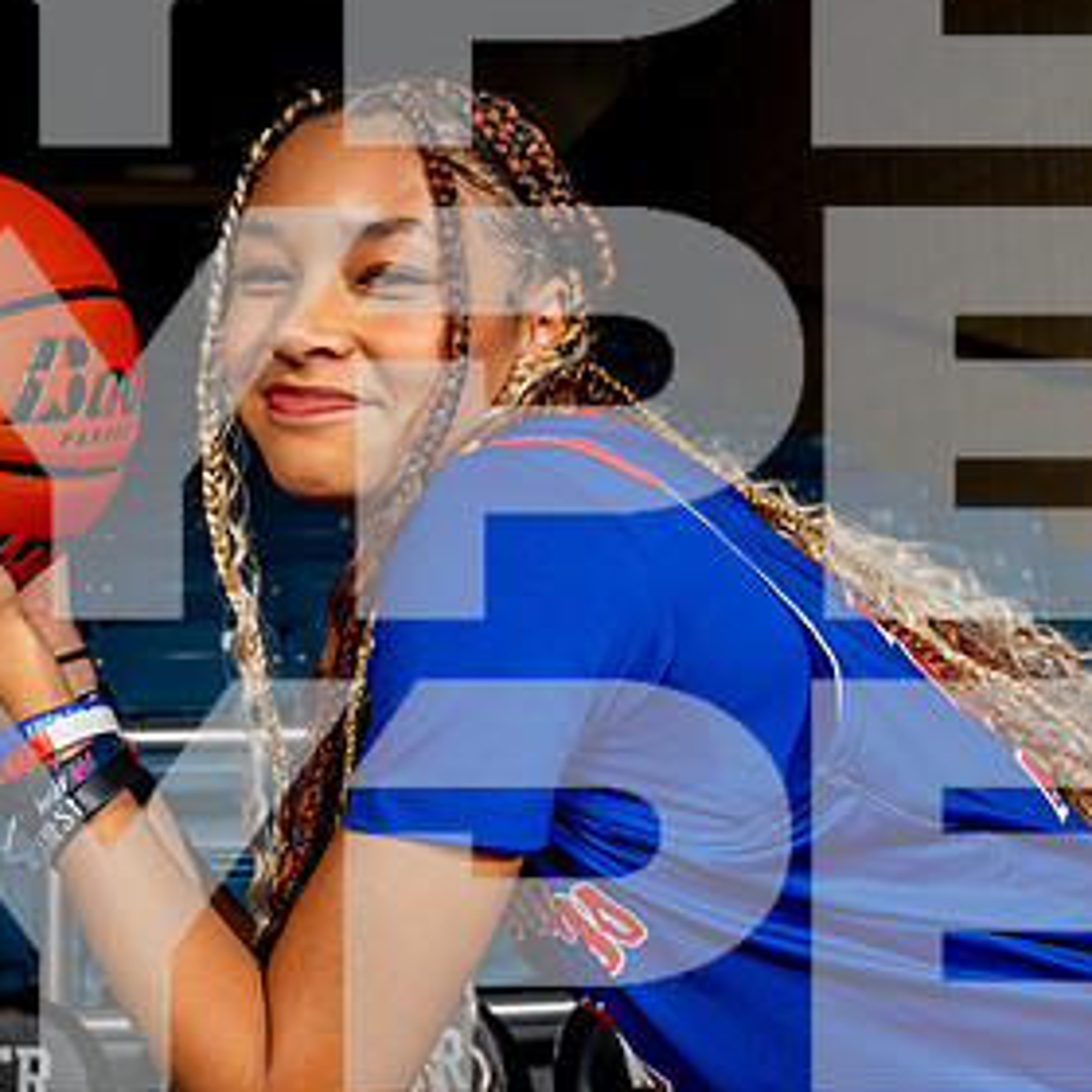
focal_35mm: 44
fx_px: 1570
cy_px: 415
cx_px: 281
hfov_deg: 37.5
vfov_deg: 38.1
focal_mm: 25
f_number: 7.1
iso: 250
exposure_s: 1/125
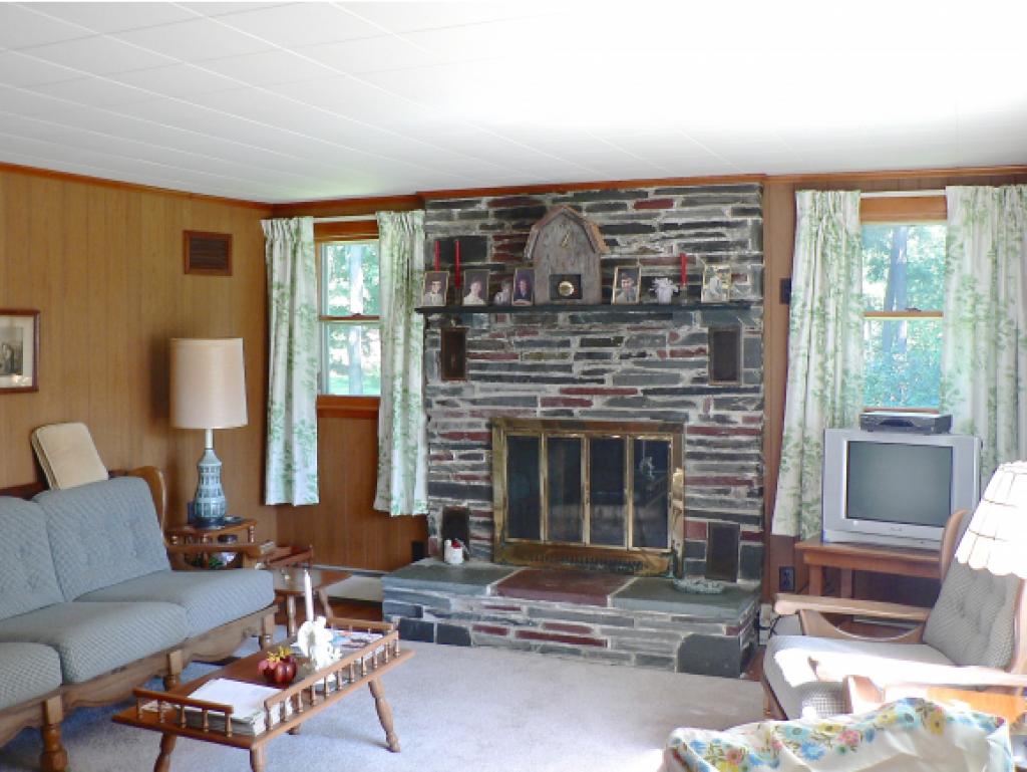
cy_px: 386
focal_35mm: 36
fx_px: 1069
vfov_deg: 39.7
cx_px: 514
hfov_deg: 51.3
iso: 150
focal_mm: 6
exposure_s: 1/30
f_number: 2.8
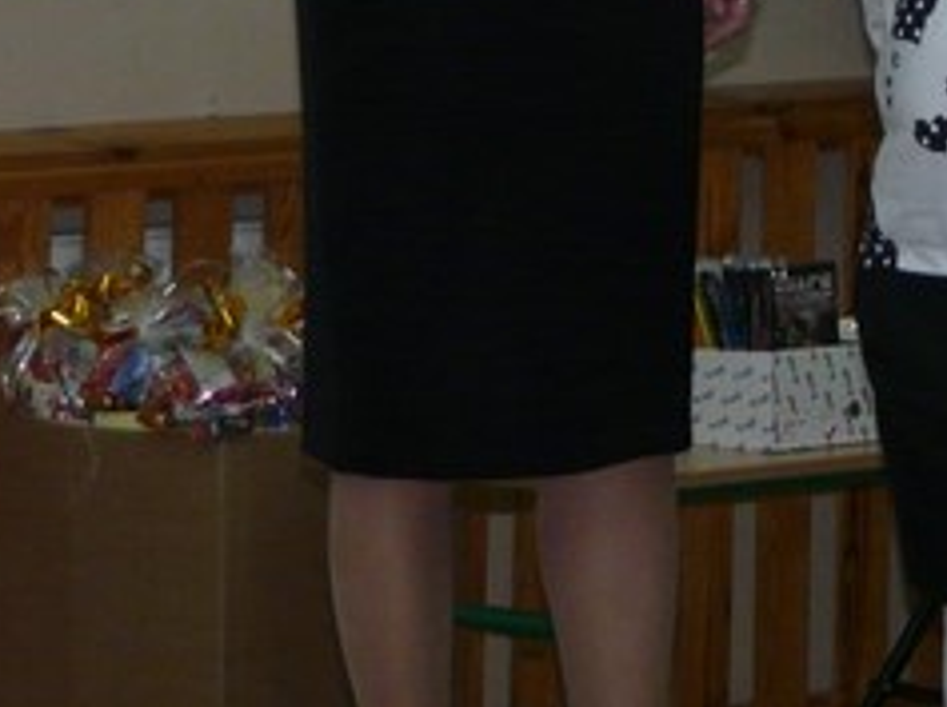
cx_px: 1023
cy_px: -455
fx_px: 8222
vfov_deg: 4.9
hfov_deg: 6.6
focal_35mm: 301
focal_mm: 14.7
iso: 200
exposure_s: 1/50
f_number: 3.6
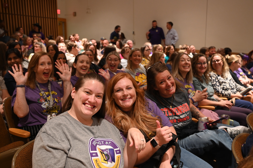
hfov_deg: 58.8
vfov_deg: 41.1
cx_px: 126
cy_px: 84
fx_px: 225
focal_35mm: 32
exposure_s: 1/20
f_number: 4
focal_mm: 32
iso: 800
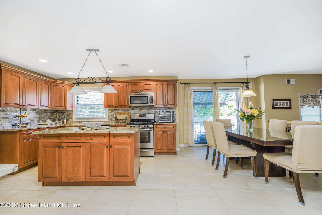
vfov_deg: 73.8
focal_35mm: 16
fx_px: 143
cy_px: 108
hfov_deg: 96.7
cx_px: 161
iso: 64
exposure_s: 1/20
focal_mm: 16
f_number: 4
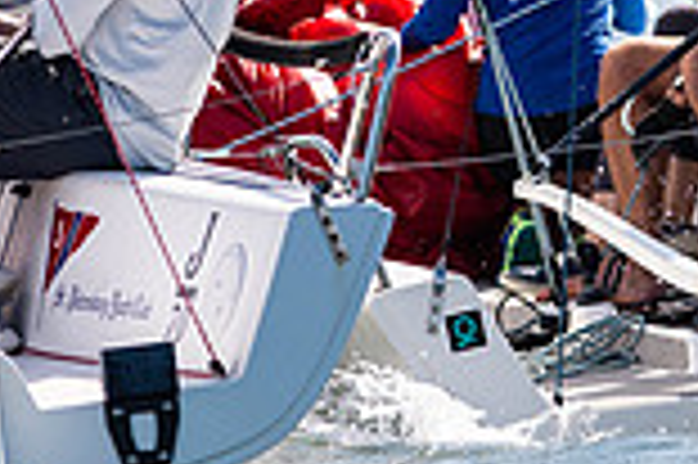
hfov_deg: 1.2
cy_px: -119
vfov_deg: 0.8
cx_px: 648
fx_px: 33429
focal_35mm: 1726
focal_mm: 300
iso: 200
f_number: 5
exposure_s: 1/2500
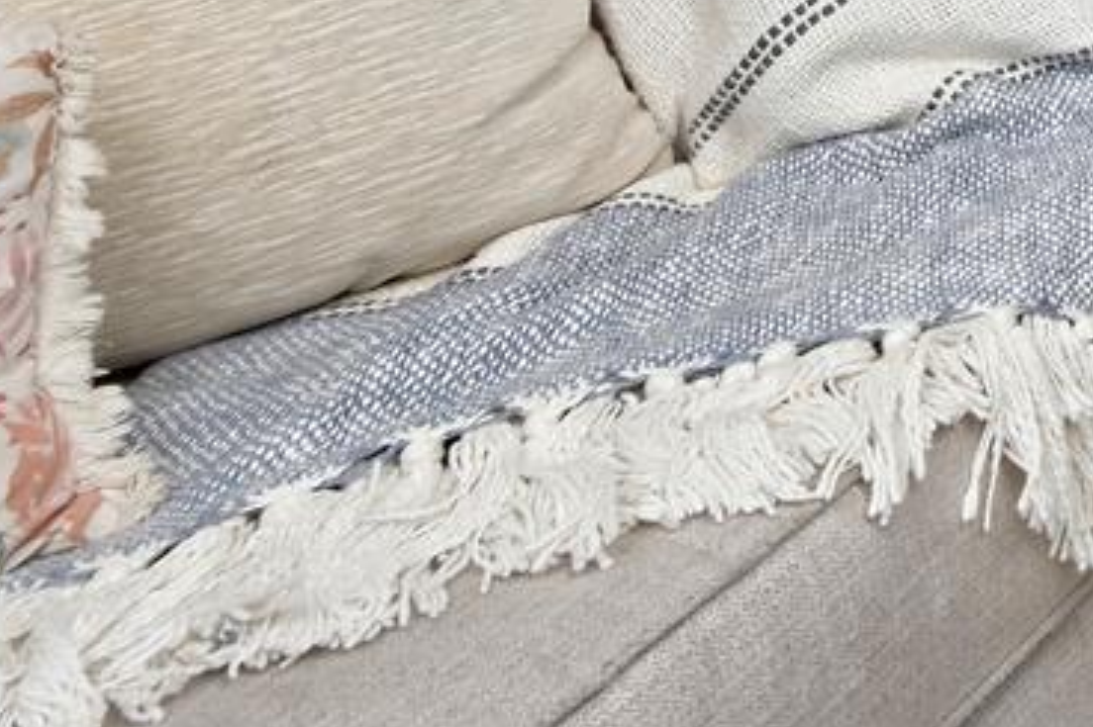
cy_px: -1059
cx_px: 2525
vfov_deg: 12.9
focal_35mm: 78
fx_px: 2367
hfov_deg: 15.7
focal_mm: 14
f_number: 14
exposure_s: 1/15
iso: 320
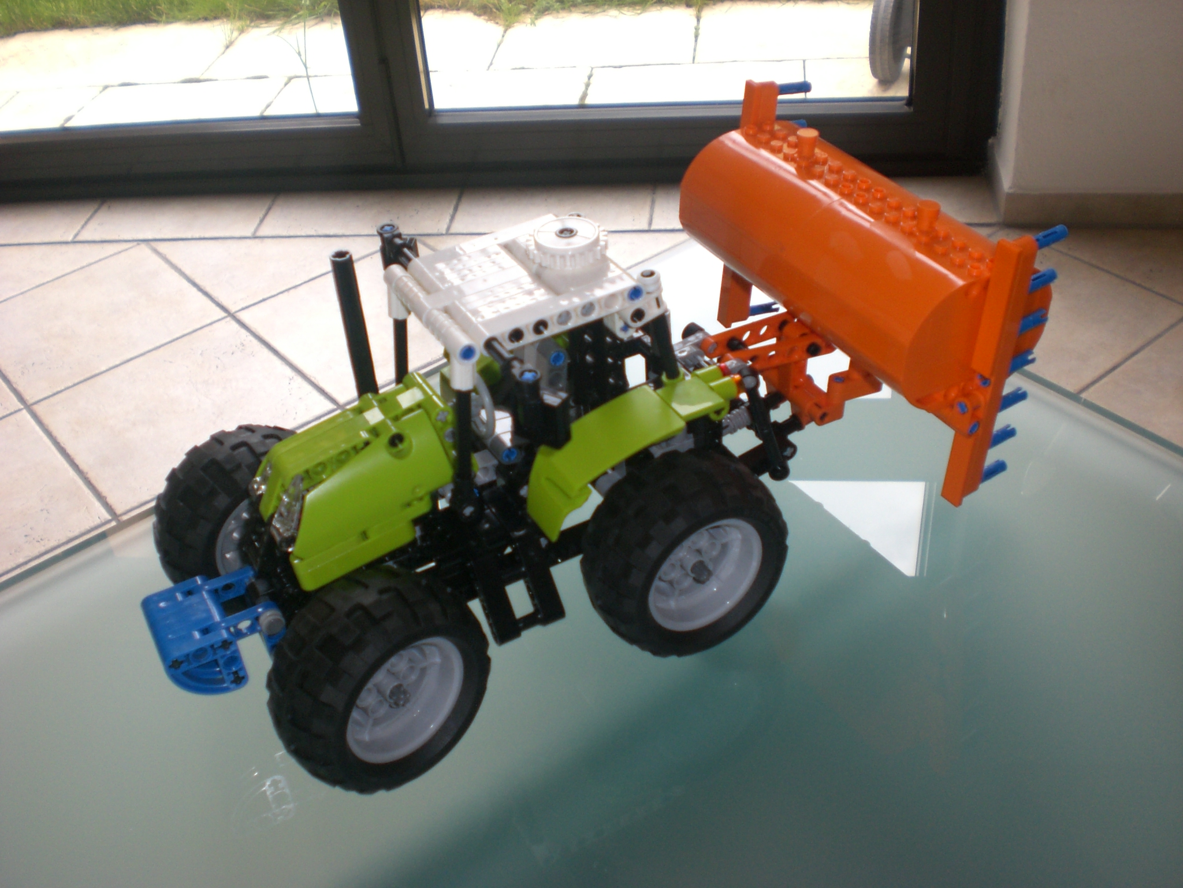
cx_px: 592
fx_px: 1299
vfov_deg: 37.7
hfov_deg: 49.0
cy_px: 444
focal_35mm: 38
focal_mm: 6.3
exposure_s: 1/200
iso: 100
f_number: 3.1
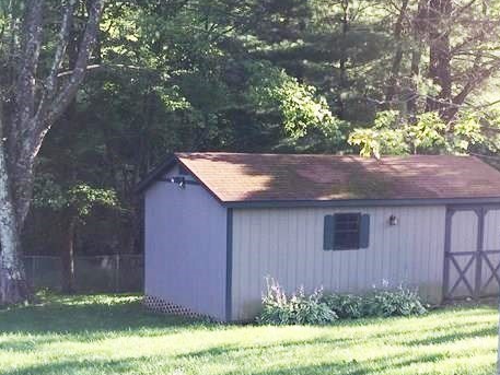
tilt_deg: -7.4
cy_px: 269
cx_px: 296
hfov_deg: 29.7
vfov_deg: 22.4
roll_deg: -1.7
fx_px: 939
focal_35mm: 65
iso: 32
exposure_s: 1/198
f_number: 2.2
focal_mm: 4.15
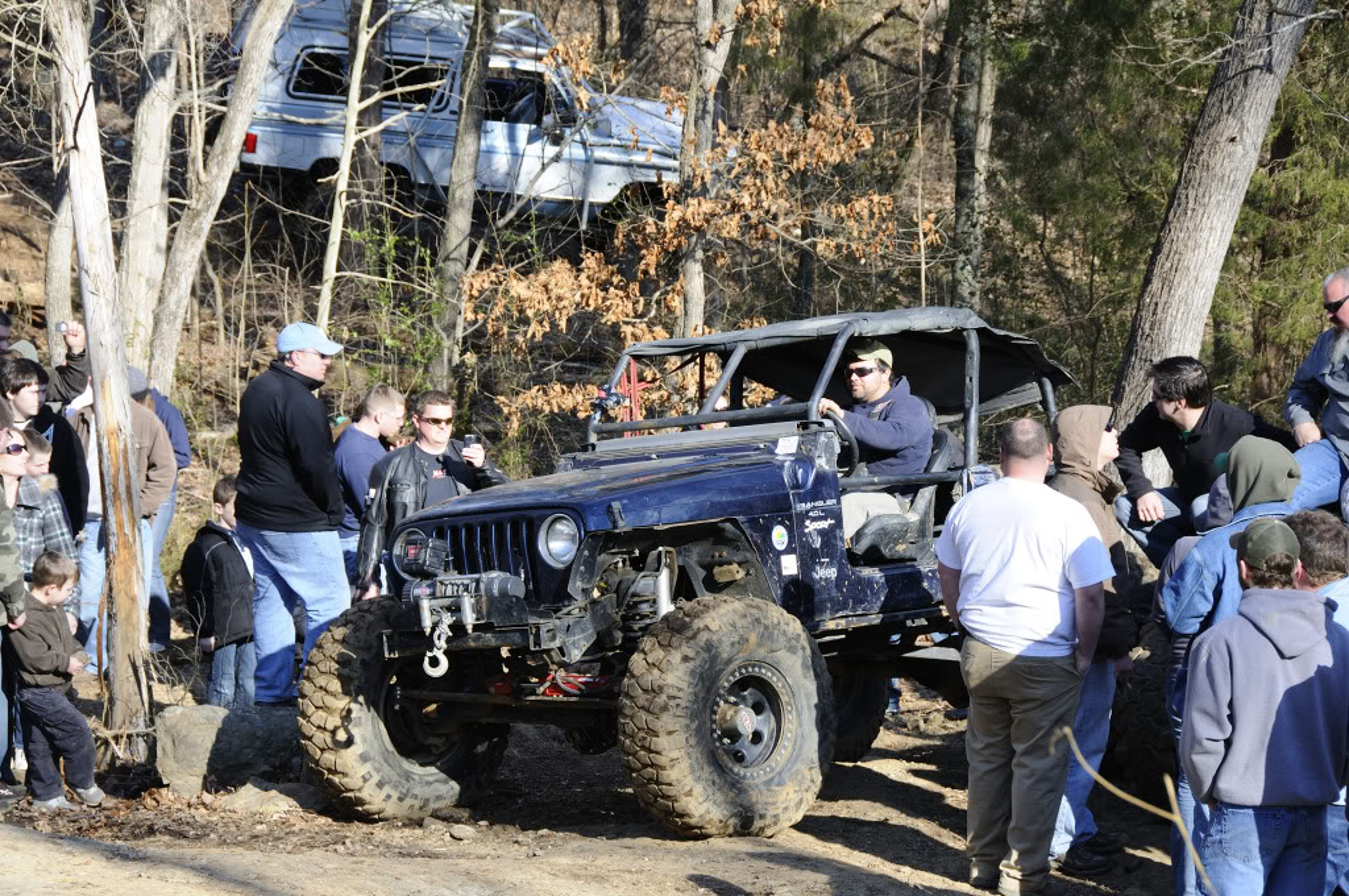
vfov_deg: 11.1
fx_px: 4603
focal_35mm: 123
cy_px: 448
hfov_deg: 16.7
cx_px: 674
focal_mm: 82
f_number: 8
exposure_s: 1/125
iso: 200
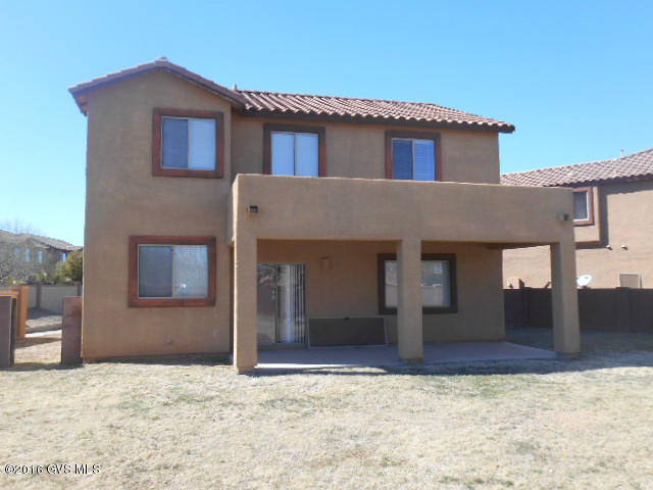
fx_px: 585
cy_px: 245
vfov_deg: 45.4
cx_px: 326
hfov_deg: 58.4
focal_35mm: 31
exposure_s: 1/400
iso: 80
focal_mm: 5.5
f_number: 3.6
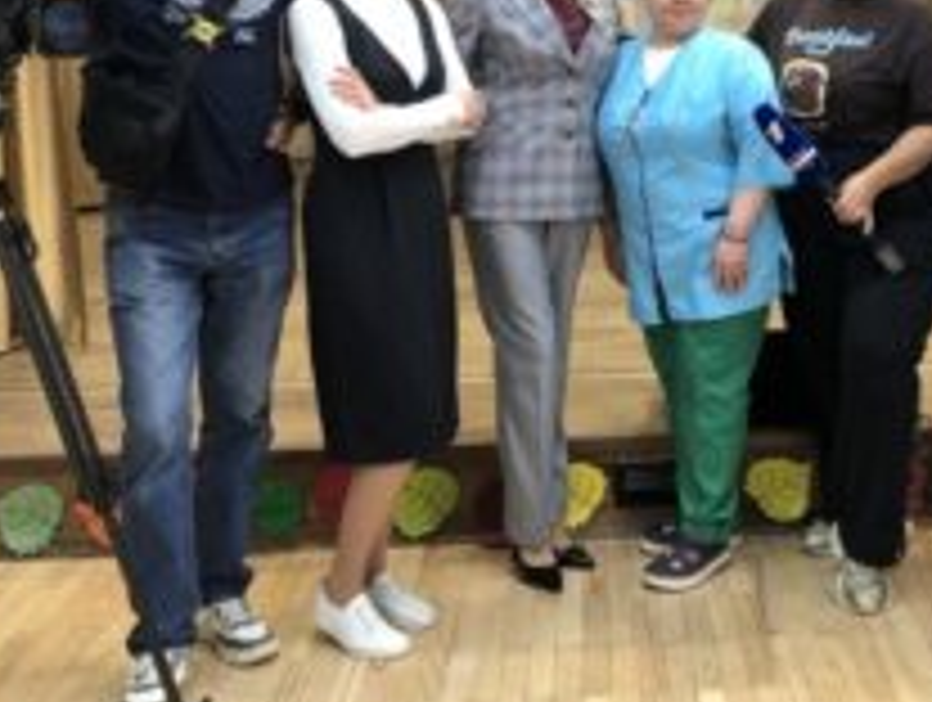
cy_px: 153
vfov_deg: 26.7
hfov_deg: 34.6
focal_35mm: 54
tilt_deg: -6.7
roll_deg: +0.7
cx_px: 711
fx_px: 1456
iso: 32
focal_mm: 3.99
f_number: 1.8
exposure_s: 1/30
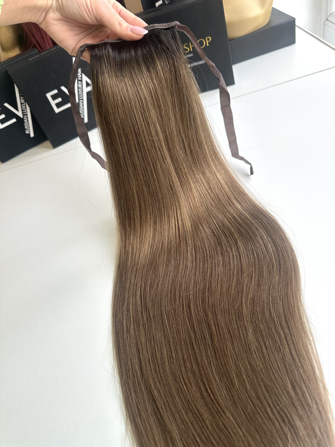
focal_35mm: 24
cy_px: 224
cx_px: 168
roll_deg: +21.6
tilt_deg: -42.6
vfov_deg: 71.6
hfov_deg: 56.8
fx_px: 310
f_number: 1.78
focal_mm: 6.86
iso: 50
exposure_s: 1/109
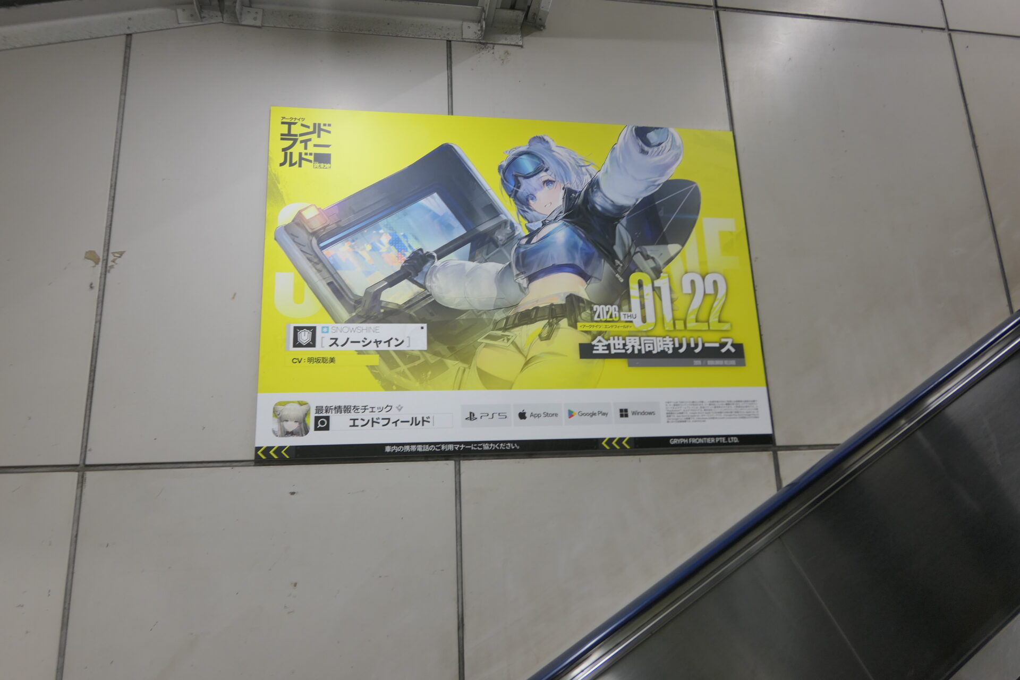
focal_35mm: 24
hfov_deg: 73.7
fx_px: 680
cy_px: 340
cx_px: 510
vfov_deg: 53.1
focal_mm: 8.8
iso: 125
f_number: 2.8
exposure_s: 1/125
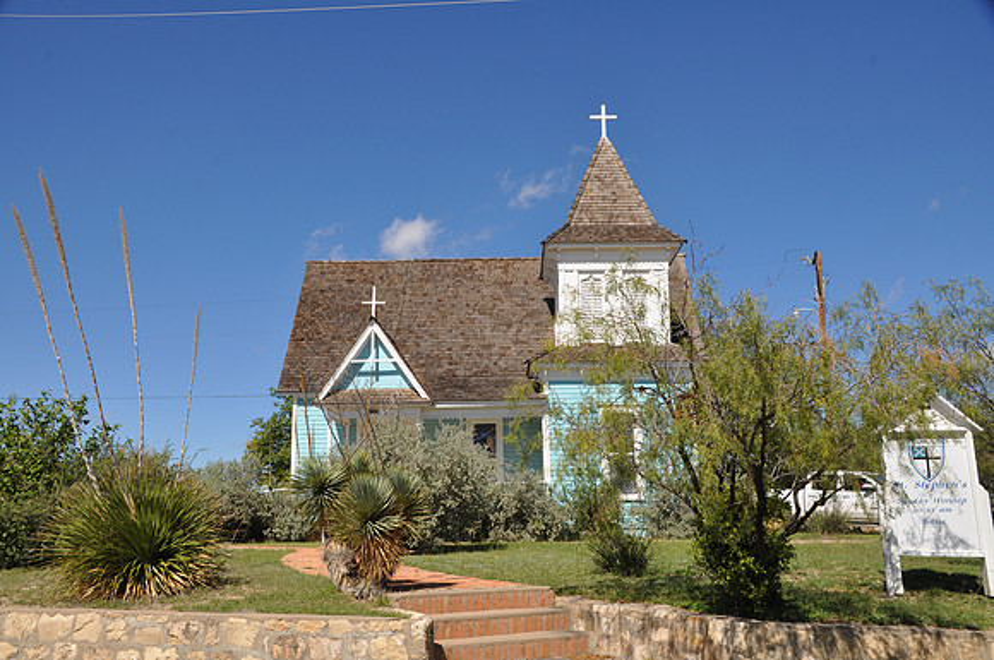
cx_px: 497
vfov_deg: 36.8
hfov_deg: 53.2
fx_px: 993
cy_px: 330
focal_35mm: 36
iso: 200
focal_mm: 24
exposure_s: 1/160
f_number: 13
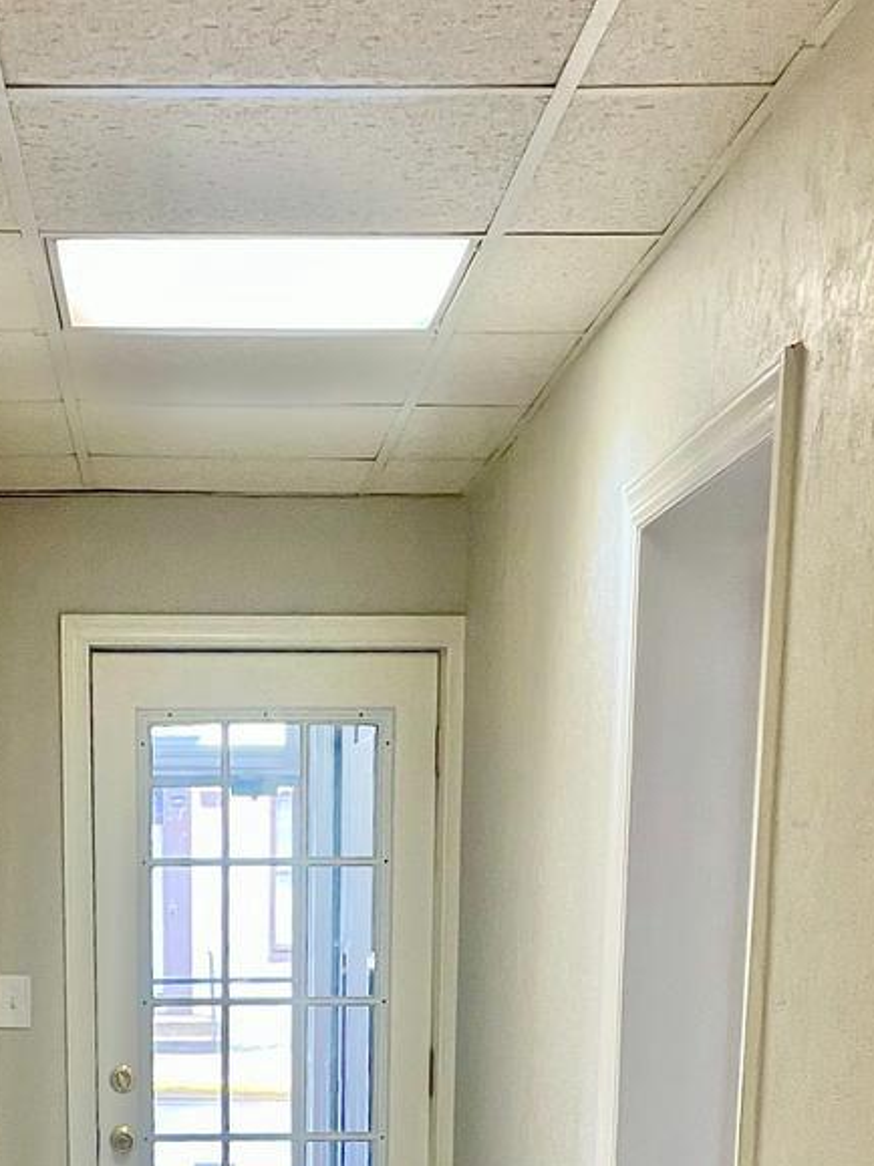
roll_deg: +1.6
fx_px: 2324
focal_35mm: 69
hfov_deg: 21.1
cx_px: 179
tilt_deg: -10.0
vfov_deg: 25.8
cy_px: 1317
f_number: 1.6
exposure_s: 1/60
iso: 160
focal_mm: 4.2
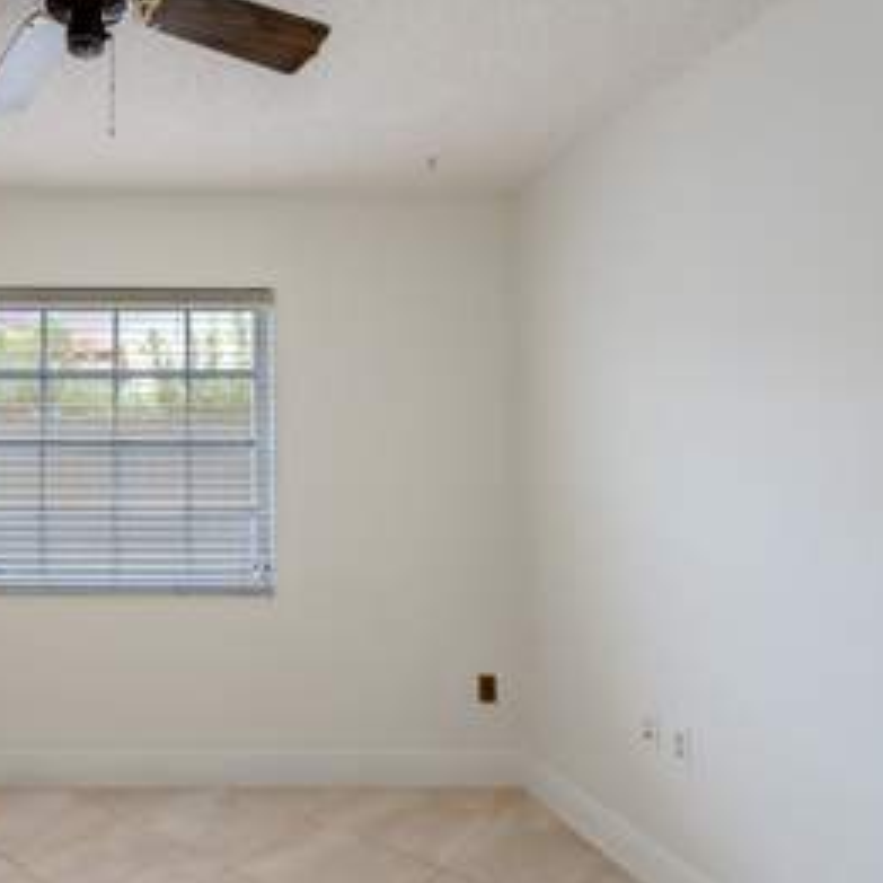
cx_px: 115
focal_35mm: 25
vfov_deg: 62.9
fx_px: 721
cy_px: 455
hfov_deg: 55.8
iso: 100
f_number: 9
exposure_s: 1/60
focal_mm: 16
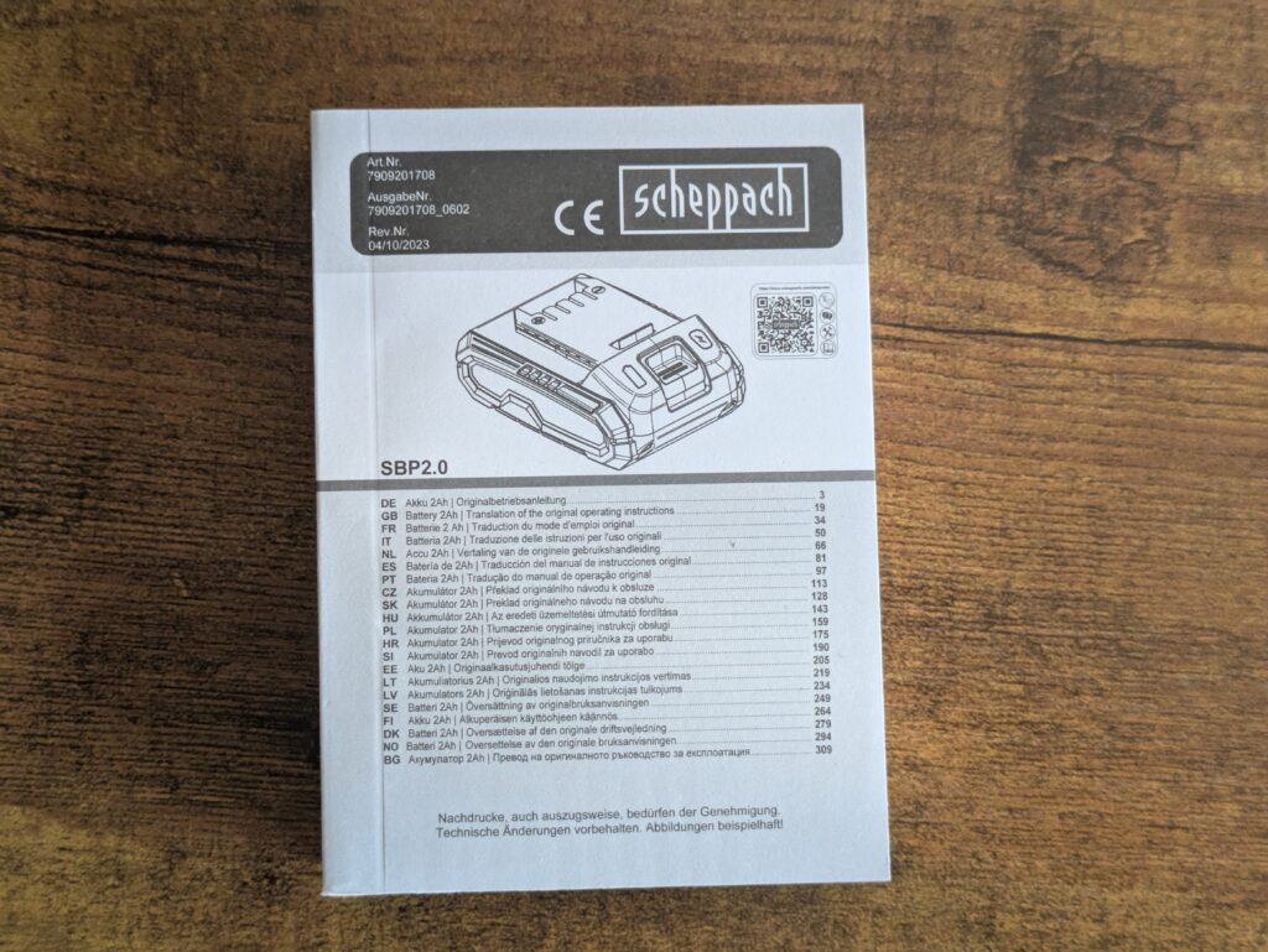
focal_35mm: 51
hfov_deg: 37.5
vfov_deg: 28.6
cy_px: 476
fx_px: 1869
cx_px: 634
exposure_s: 1/100
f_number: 1.89
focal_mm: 5.43
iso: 216
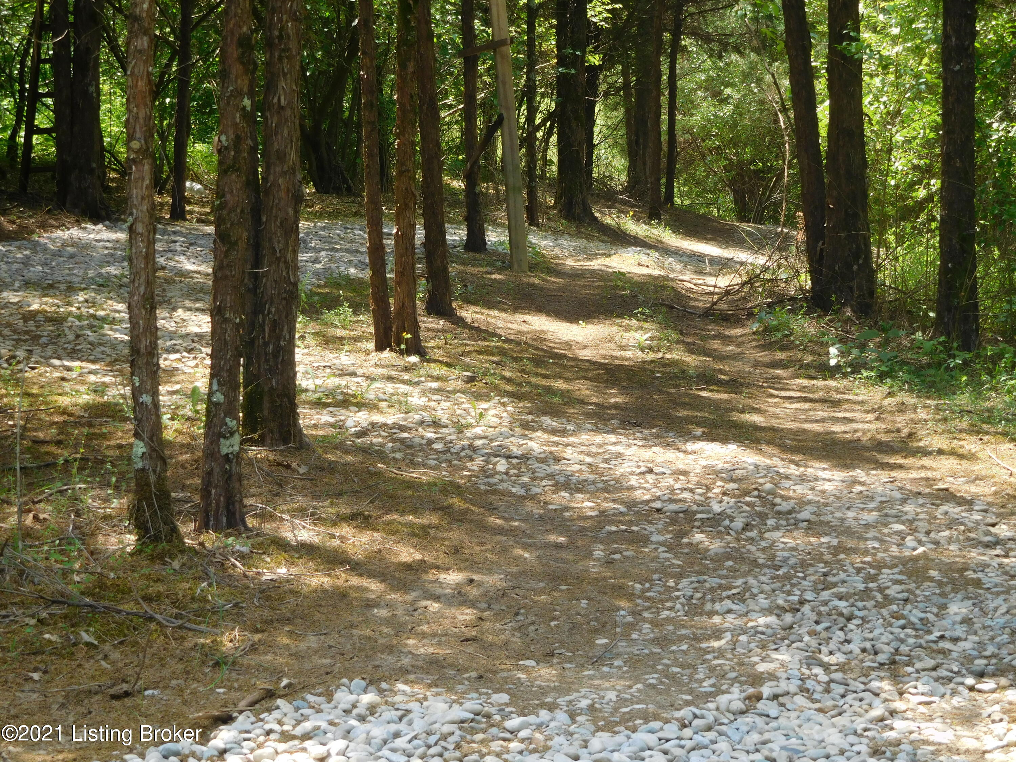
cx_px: 508
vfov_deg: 14.8
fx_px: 2935
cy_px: 381
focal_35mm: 100
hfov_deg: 19.6
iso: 125
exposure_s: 1/125
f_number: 4.8
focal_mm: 17.8
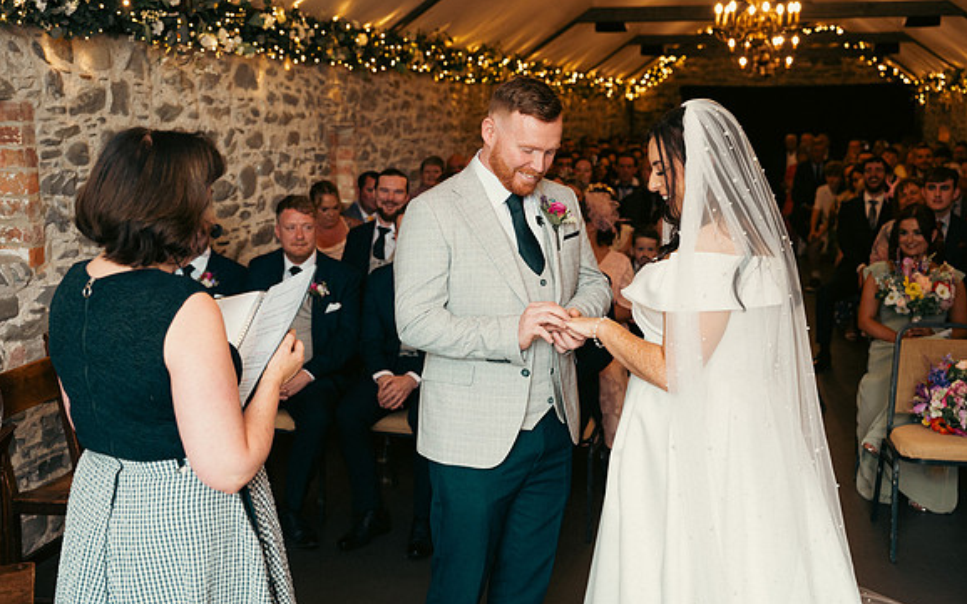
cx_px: 484
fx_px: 1159
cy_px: 290
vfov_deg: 29.2
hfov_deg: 45.3
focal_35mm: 44
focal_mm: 43
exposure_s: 1/160
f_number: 3.5
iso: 800
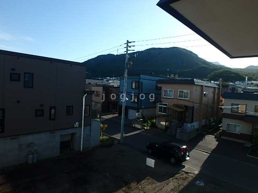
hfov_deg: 79.0
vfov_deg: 63.4
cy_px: 96
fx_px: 157
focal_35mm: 21
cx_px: 129
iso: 125
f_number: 3.5
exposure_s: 1/800
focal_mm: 3.7
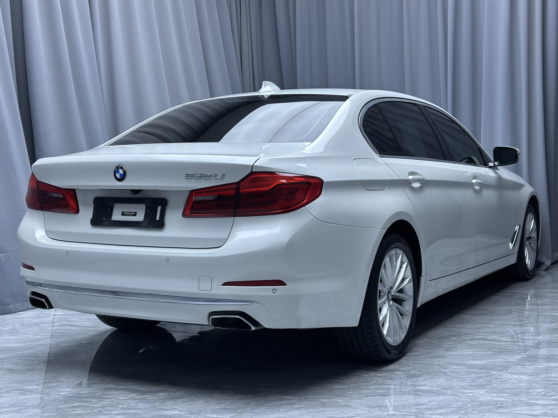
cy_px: 209
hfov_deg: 39.7
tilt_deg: -4.0
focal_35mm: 48
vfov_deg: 30.3
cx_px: 279
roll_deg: +0.6
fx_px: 774
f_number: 1.78
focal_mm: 6.86
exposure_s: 1/100
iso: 50
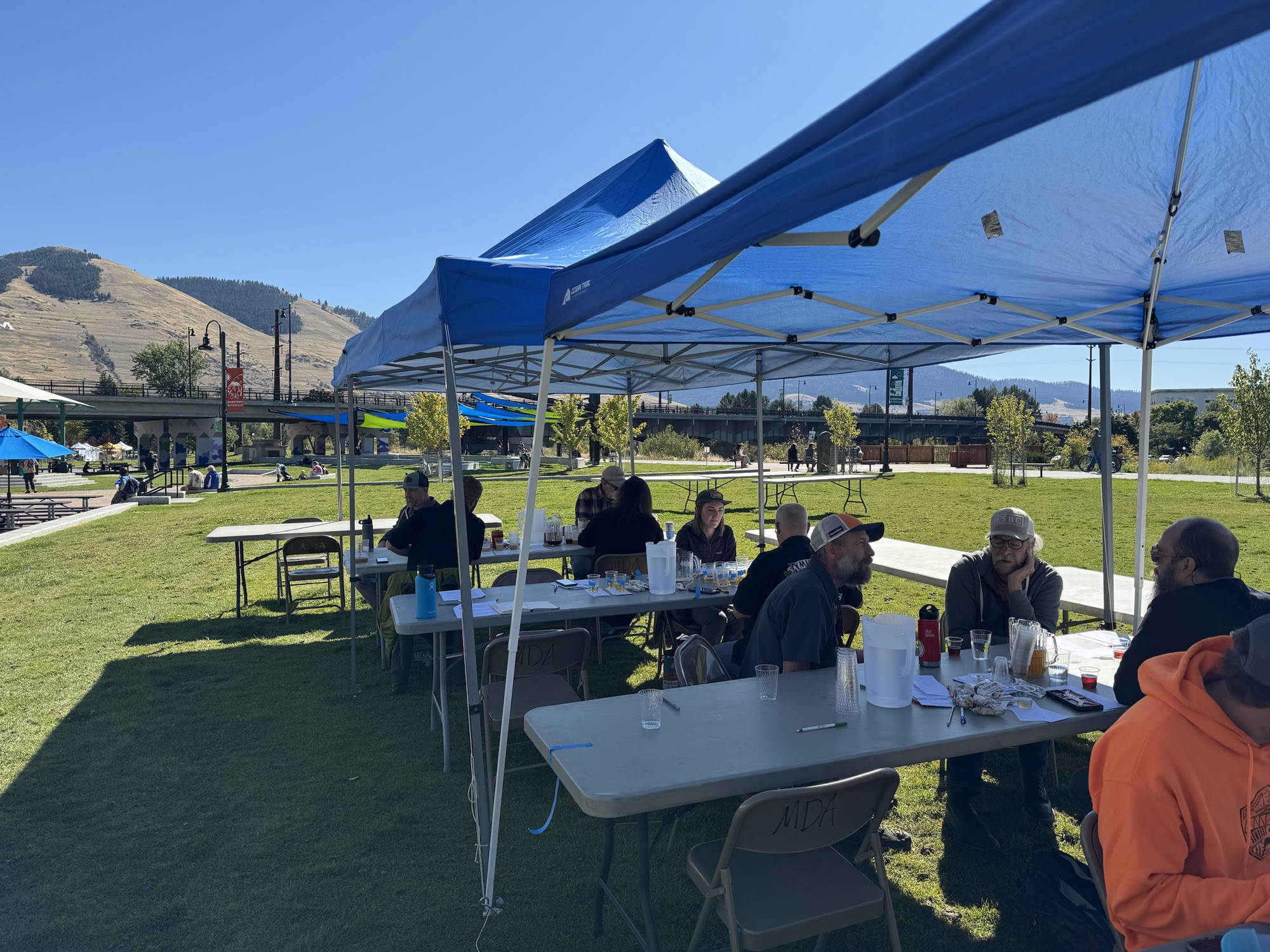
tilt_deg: -1.5
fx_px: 881
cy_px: 476
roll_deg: +0.6
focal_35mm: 24
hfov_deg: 71.6
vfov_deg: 56.8
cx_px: 635
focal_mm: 6.76
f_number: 1.78
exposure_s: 1/3247
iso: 80
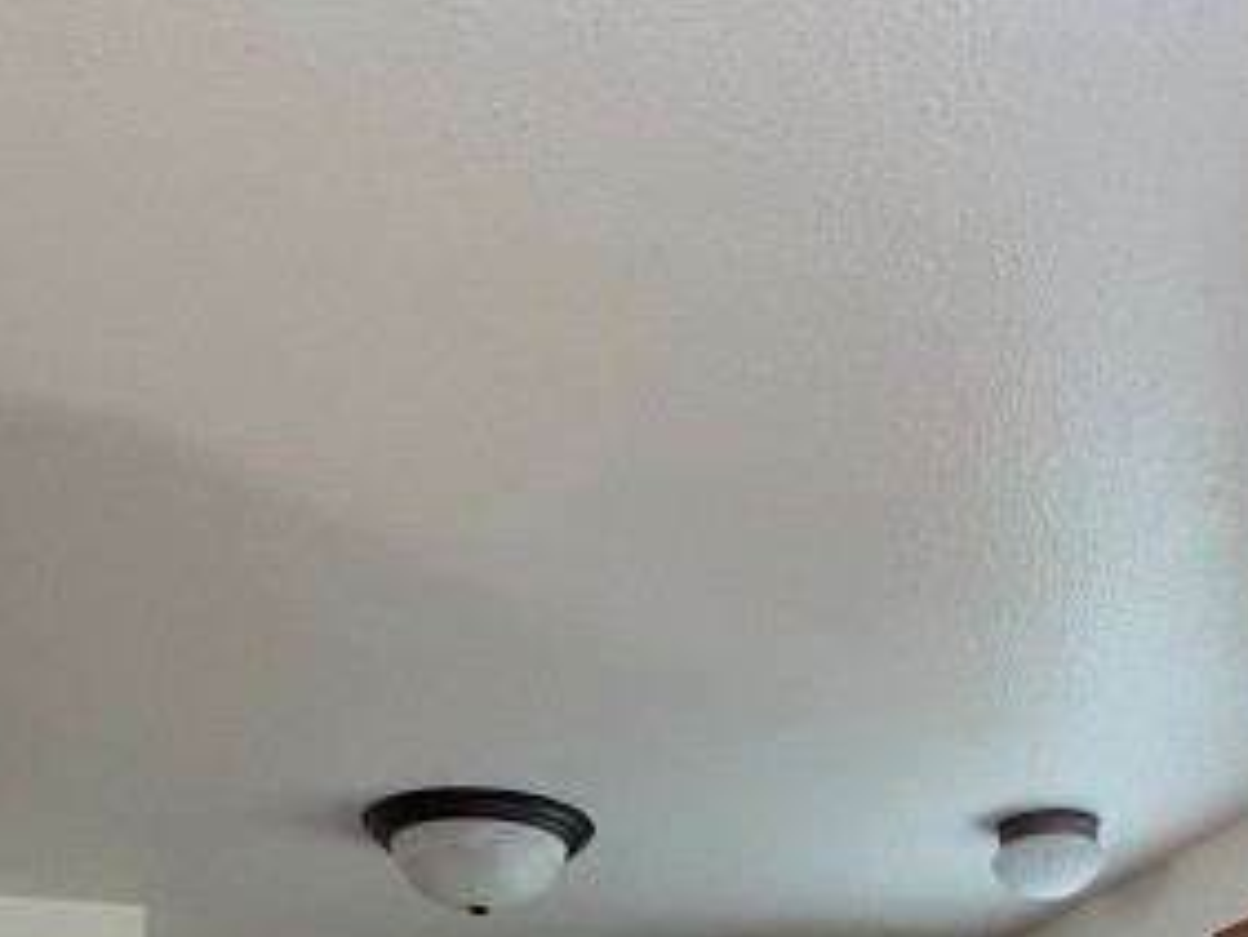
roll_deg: -0.2
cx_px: 671
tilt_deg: -1.3
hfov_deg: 37.5
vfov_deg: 23.0
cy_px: 1417
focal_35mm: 51
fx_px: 1839
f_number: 2.2
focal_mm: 2.22
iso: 320
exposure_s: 1/60
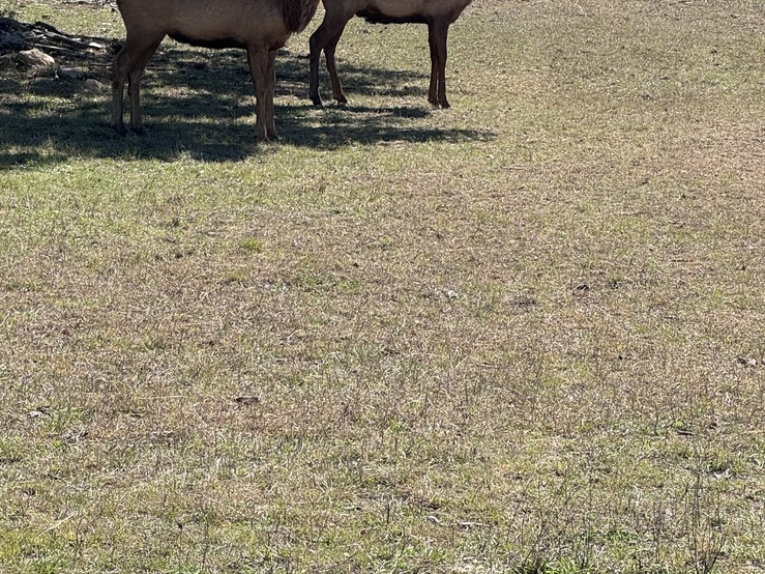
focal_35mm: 150
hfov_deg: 13.2
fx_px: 3314
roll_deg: -0.8
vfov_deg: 9.8
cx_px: 314
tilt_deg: -1.7
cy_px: -54
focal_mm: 9
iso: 25
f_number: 2.8
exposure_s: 1/447
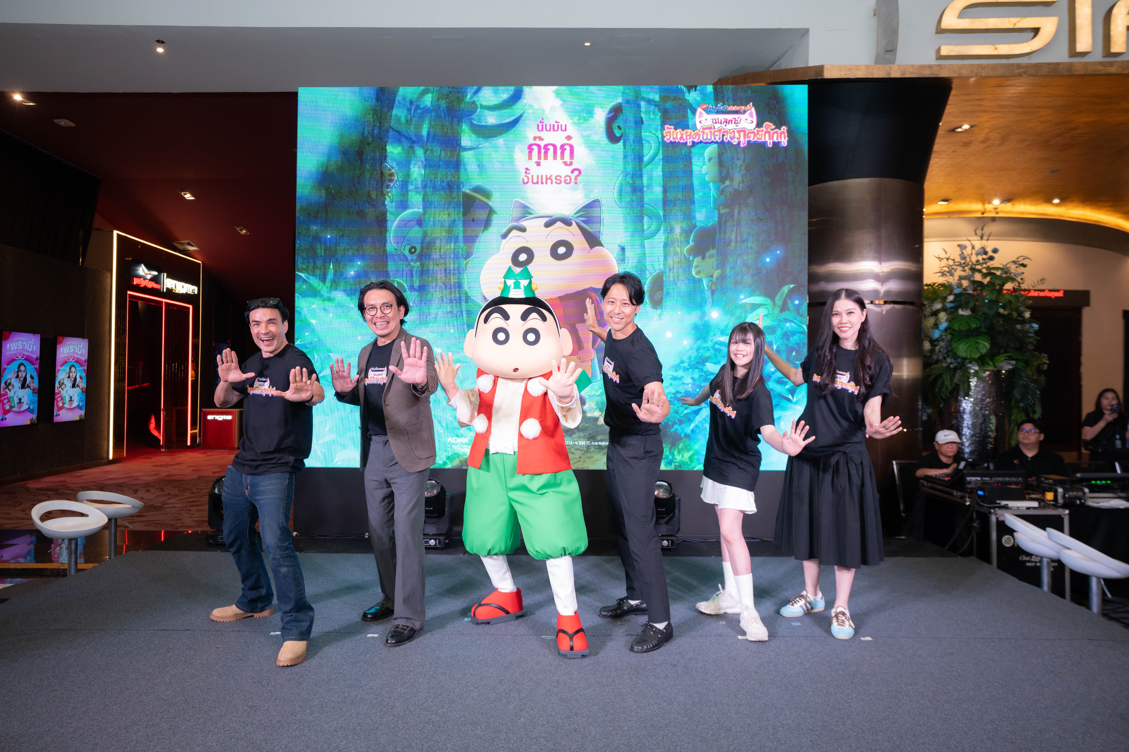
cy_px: 376
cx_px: 564
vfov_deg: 57.2
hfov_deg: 78.6
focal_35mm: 22
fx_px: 690
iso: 1250
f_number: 4
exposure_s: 1/100
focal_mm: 22
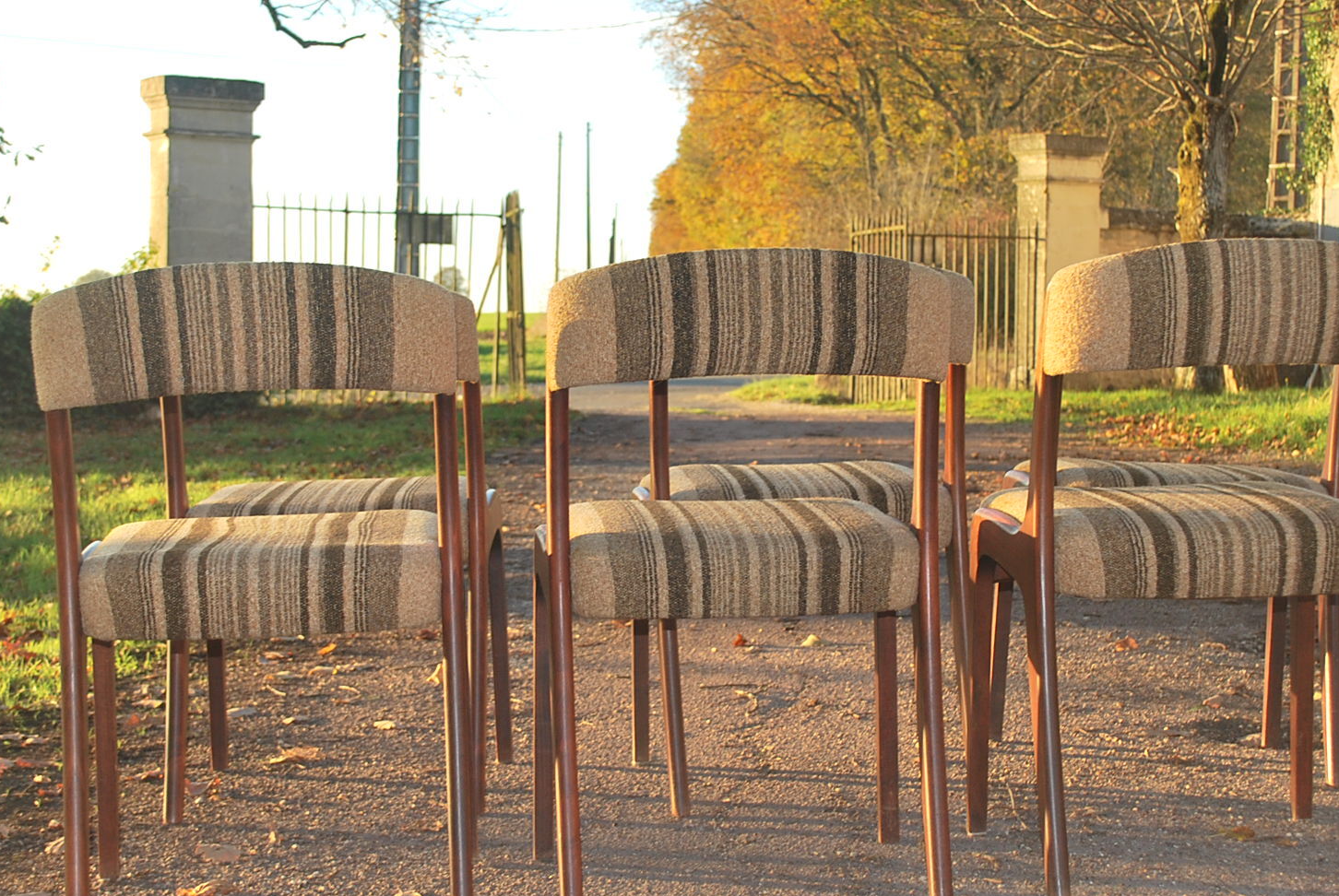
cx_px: 678
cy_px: 472
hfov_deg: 33.4
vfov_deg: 22.7
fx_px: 2234
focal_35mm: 60
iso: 180
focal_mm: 30
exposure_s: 1/125
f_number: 4.8
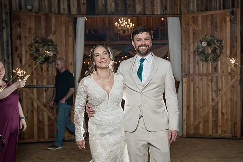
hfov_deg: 40.1
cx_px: 148
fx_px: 331
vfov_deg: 27.4
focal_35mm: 49
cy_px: 102
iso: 2000
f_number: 2.8
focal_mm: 35
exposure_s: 1/200
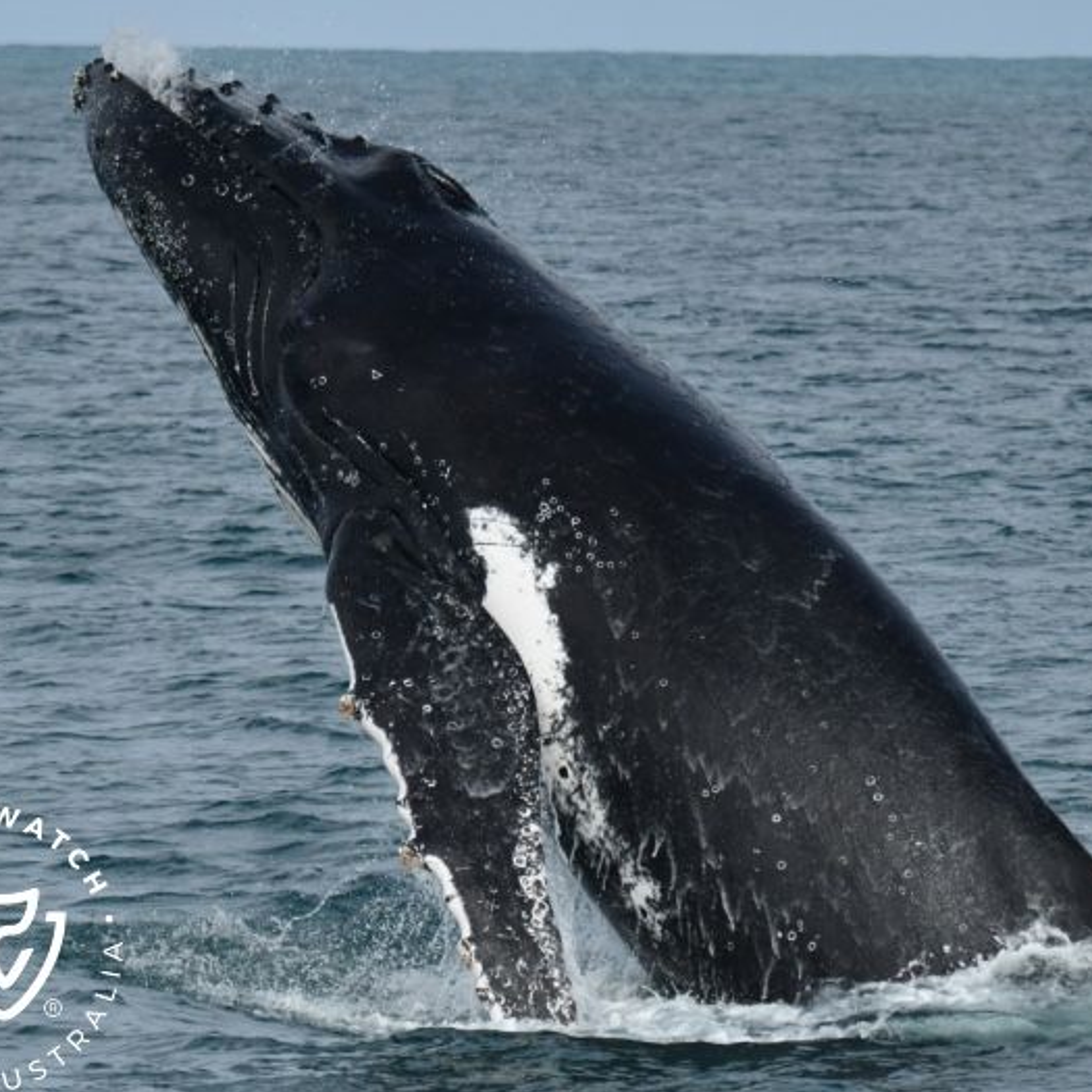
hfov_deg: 6.1
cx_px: 655
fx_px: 10172
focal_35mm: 285
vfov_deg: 6.1
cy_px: 548
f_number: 5.6
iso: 900
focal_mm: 220
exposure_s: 1/8000
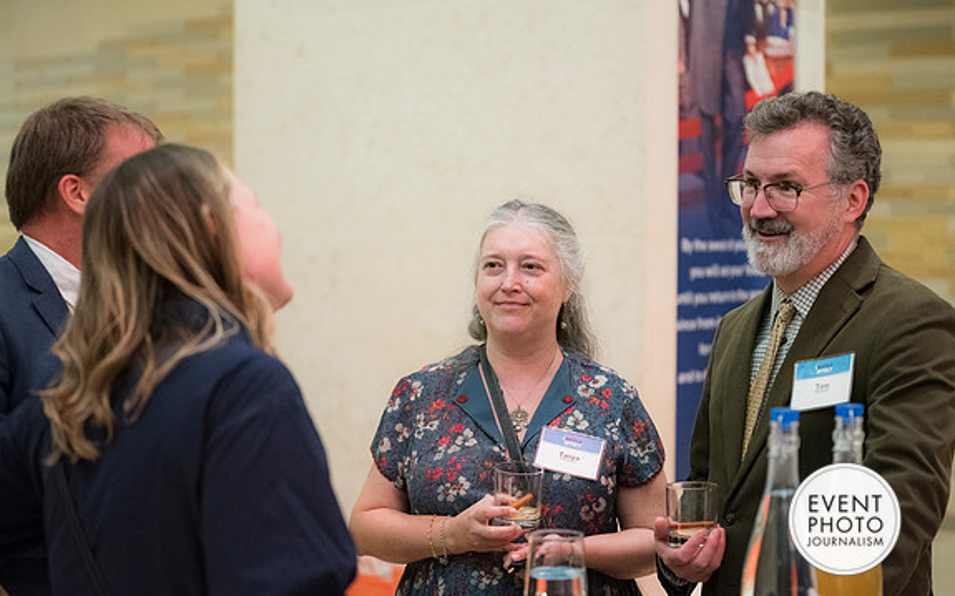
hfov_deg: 28.6
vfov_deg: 18.1
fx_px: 1873
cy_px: 308
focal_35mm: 72
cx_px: 475
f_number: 2.8
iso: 6400
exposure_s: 1/160
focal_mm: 70
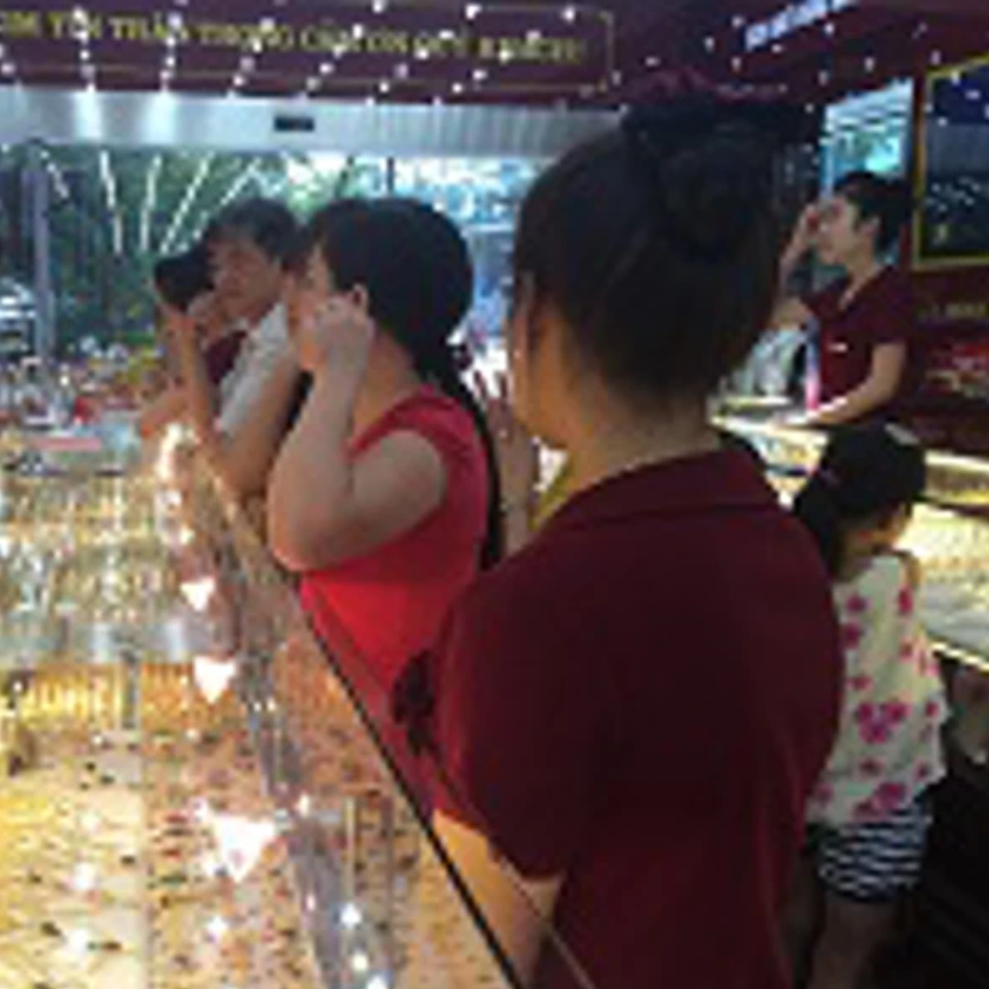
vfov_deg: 47.2
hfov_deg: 46.4
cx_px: 324
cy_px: 504
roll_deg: -1.2
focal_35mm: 35
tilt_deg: -7.8
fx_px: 1131
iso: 32
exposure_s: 1/60
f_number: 2.2
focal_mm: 4.15
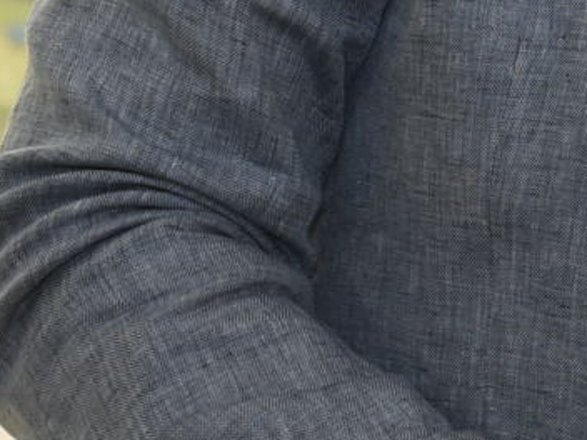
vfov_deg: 5.1
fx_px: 4884
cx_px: 1464
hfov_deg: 6.5
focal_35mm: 288
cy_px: -48
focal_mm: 35
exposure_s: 1/160
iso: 400
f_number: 5.6
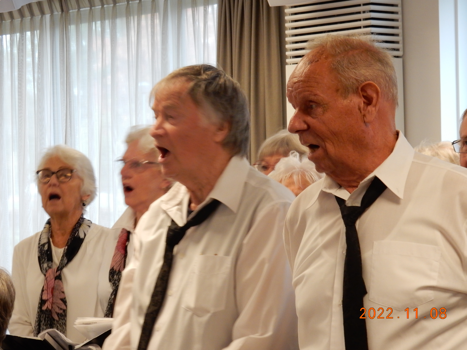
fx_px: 1875
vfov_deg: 10.7
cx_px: 234
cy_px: 175
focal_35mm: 139
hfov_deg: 14.2
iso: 400
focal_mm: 24.7
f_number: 6
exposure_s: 1/15
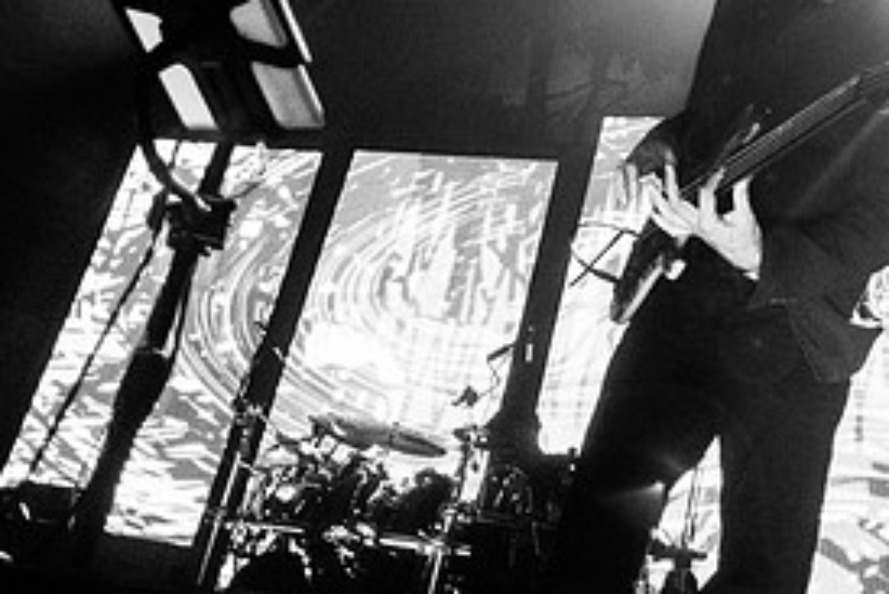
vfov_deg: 27.9
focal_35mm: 48
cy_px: 178
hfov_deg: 37.1
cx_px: 877
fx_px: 1186
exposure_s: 1/160
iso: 4000
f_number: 3.2
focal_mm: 20
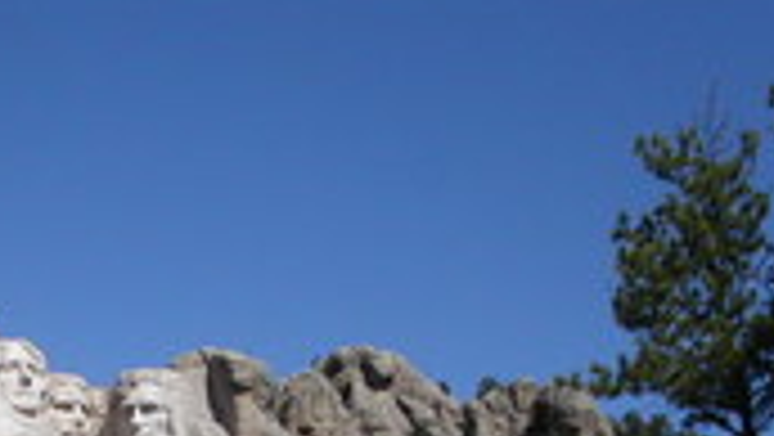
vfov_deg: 12.1
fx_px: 1971
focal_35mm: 96
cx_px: 50
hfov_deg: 21.6
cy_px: 652
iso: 100
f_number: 8
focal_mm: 7.8
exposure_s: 1/500
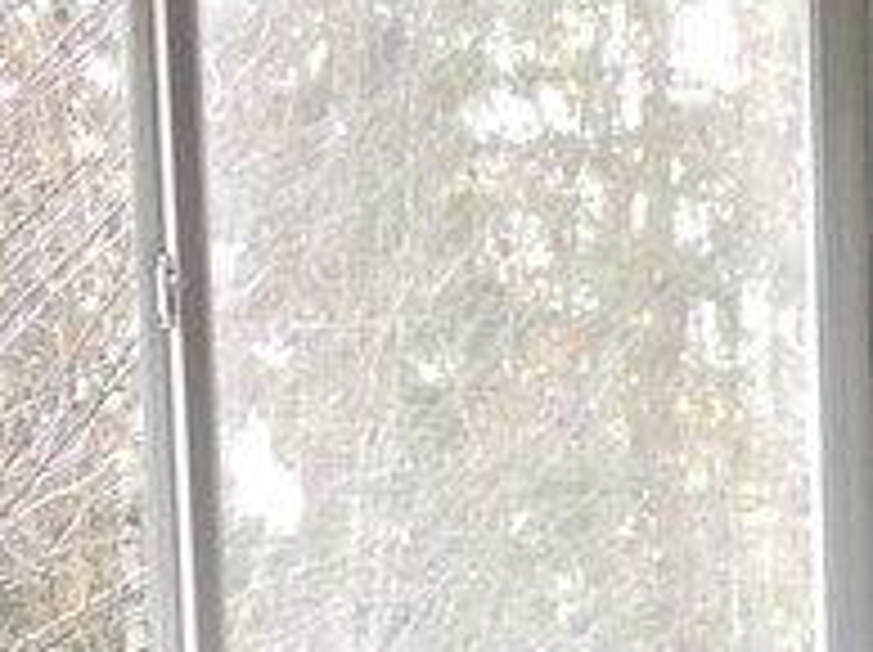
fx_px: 4257
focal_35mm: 169
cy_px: 1093
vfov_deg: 8.5
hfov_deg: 10.8
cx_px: 1652
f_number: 2.4
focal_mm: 3.3
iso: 32
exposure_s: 1/30
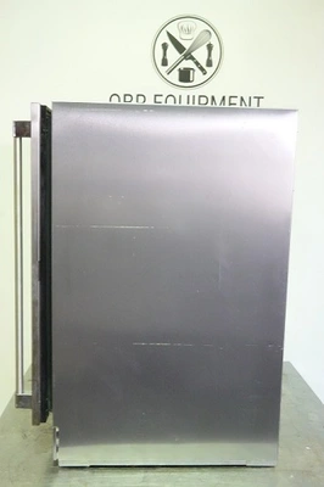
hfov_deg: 35.9
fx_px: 500
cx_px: 162
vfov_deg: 51.9
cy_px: 244
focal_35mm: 37
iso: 3200
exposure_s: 1/15
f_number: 11
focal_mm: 13.84
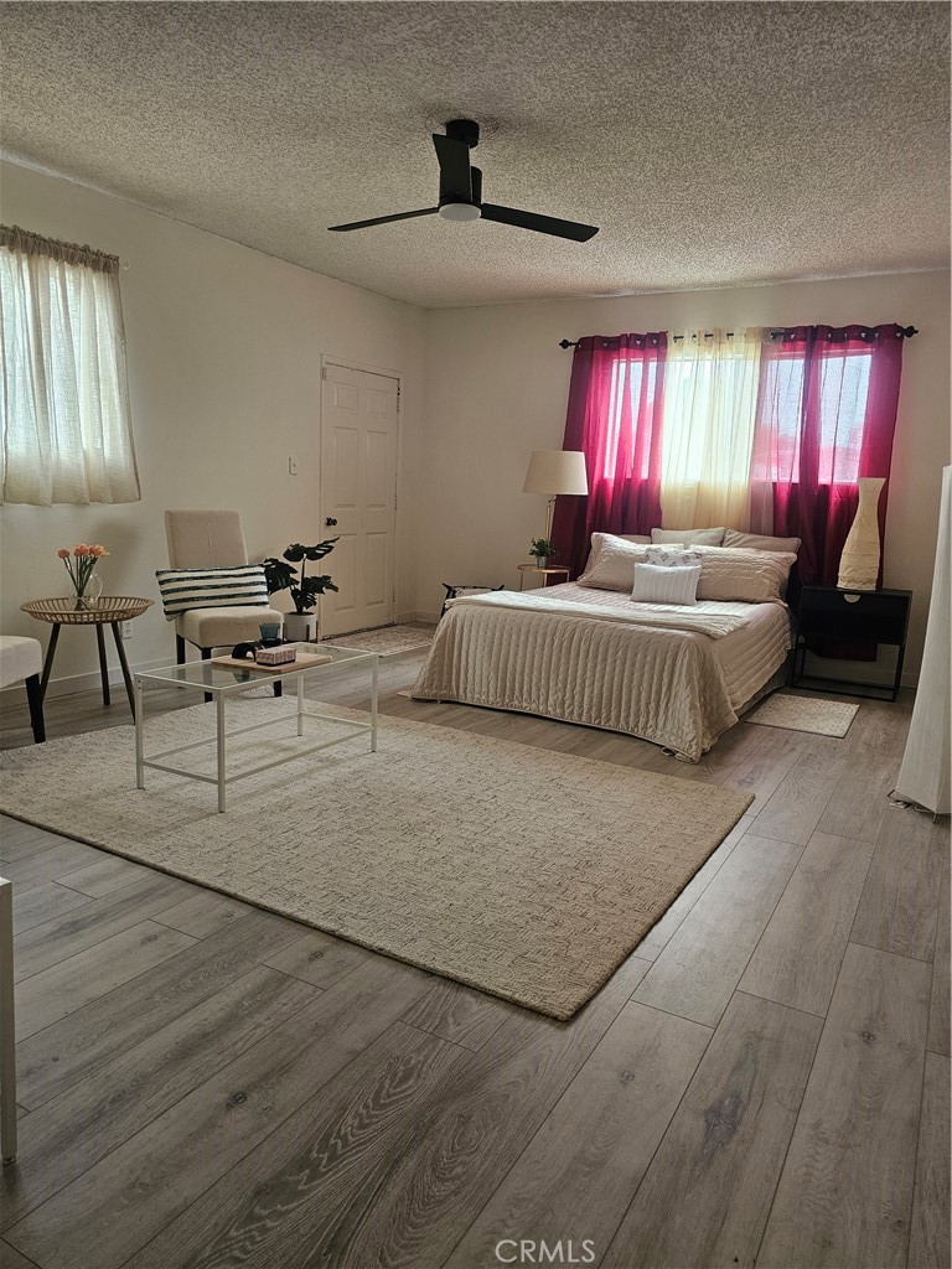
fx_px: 843
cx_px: 476
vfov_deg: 73.9
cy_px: 634
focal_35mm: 23
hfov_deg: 58.9
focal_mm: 6.3
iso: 250
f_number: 1.7
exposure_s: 1/120
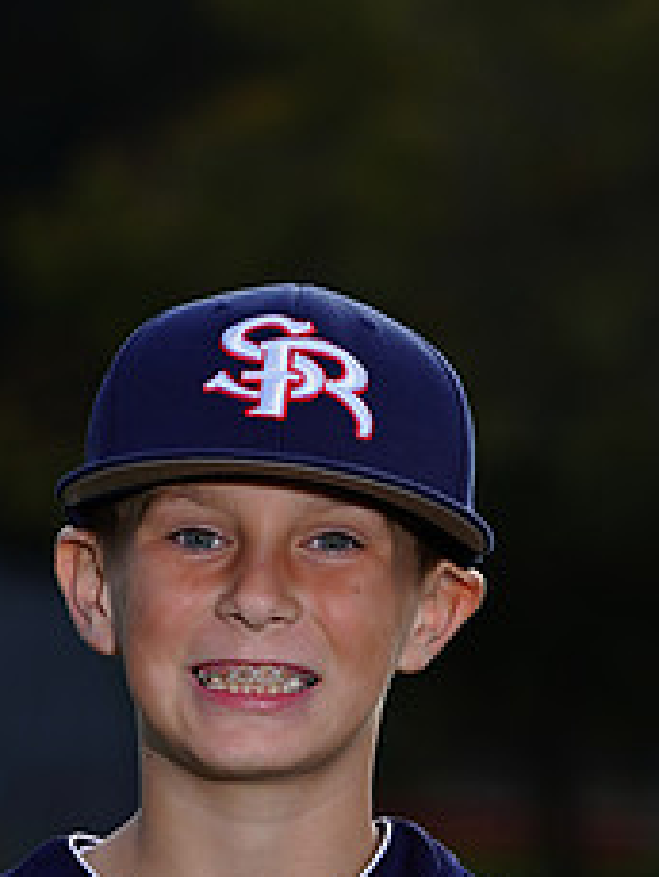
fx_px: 13466
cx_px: 209
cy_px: 1030
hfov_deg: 2.8
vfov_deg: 3.7
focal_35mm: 531
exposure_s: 1/250
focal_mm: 218
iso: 160
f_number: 8
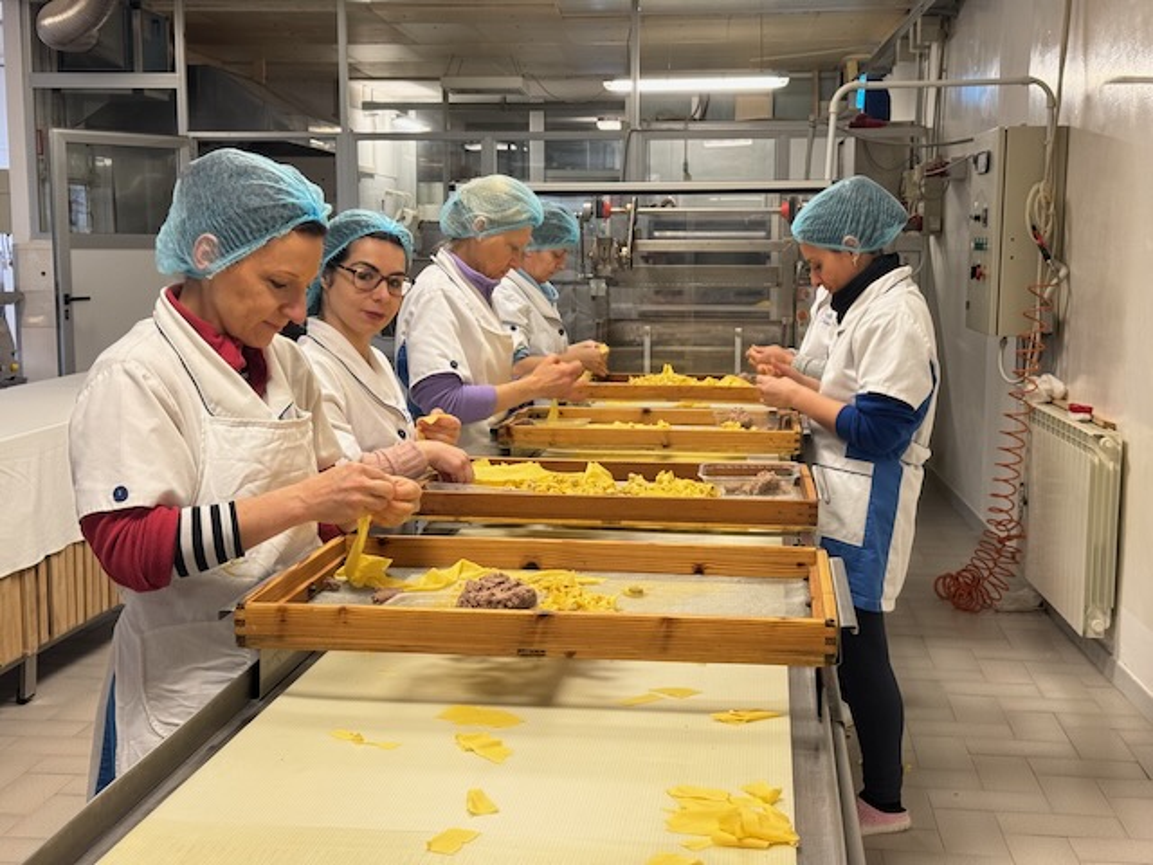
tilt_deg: -7.3
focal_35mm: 48
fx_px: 1599
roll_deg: -0.3
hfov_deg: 39.7
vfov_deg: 30.3
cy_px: 432
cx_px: 576
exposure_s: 1/50
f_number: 1.78
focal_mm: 6.86
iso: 125
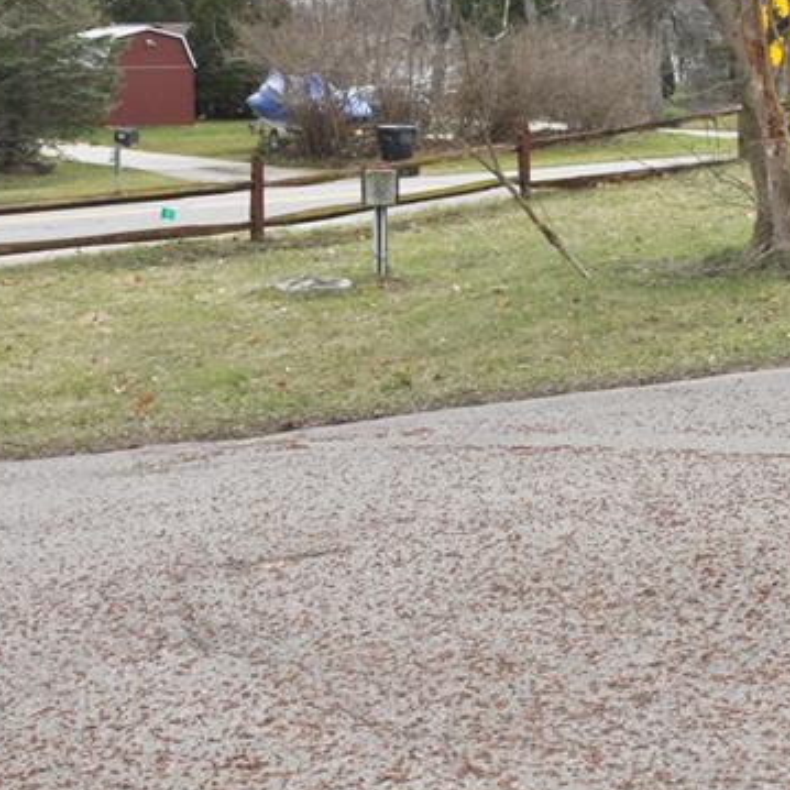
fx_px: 1968
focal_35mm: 76
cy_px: 189
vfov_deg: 22.5
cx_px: 885
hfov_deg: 21.5
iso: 200
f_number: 11
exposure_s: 1/200
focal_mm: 21
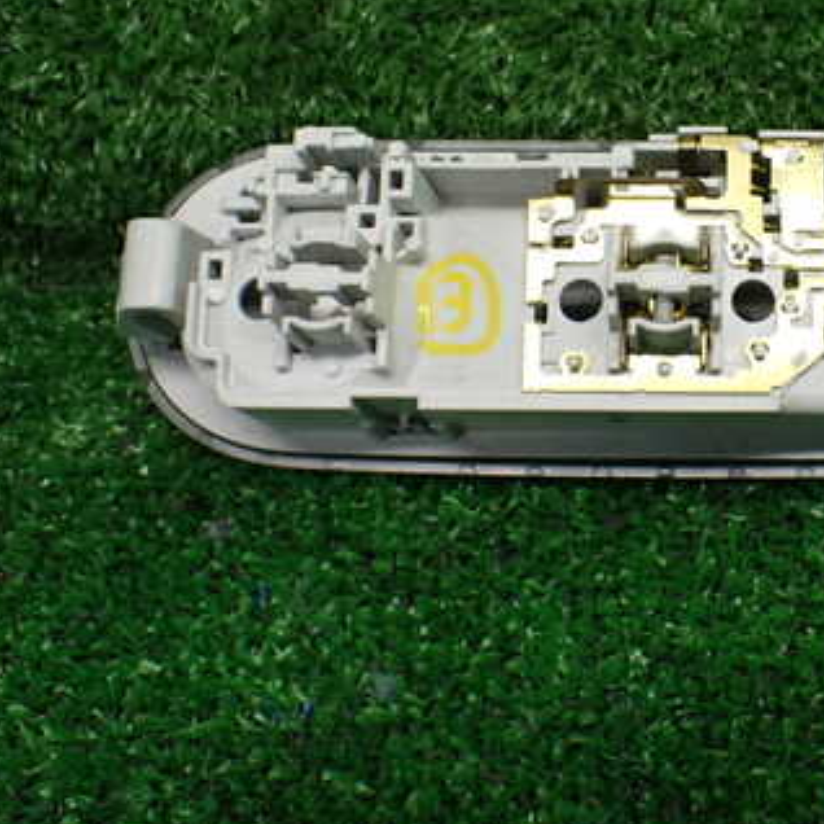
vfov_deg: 33.8
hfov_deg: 32.9
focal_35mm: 50
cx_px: 676
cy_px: 306
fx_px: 1347
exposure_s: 1/125
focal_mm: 5.4
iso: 400
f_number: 2.3
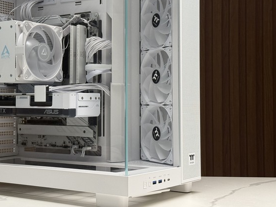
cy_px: 77
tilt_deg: +2.7
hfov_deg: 28.8
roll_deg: -0.2
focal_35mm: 67
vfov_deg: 21.9
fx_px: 534
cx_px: 95
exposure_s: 1/60
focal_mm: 6.76
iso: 200
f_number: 1.78
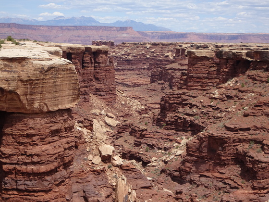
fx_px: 528
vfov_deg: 21.6
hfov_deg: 28.6
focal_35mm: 68
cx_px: 134
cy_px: 101
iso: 80
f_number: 4.5
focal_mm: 11.66
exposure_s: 1/500
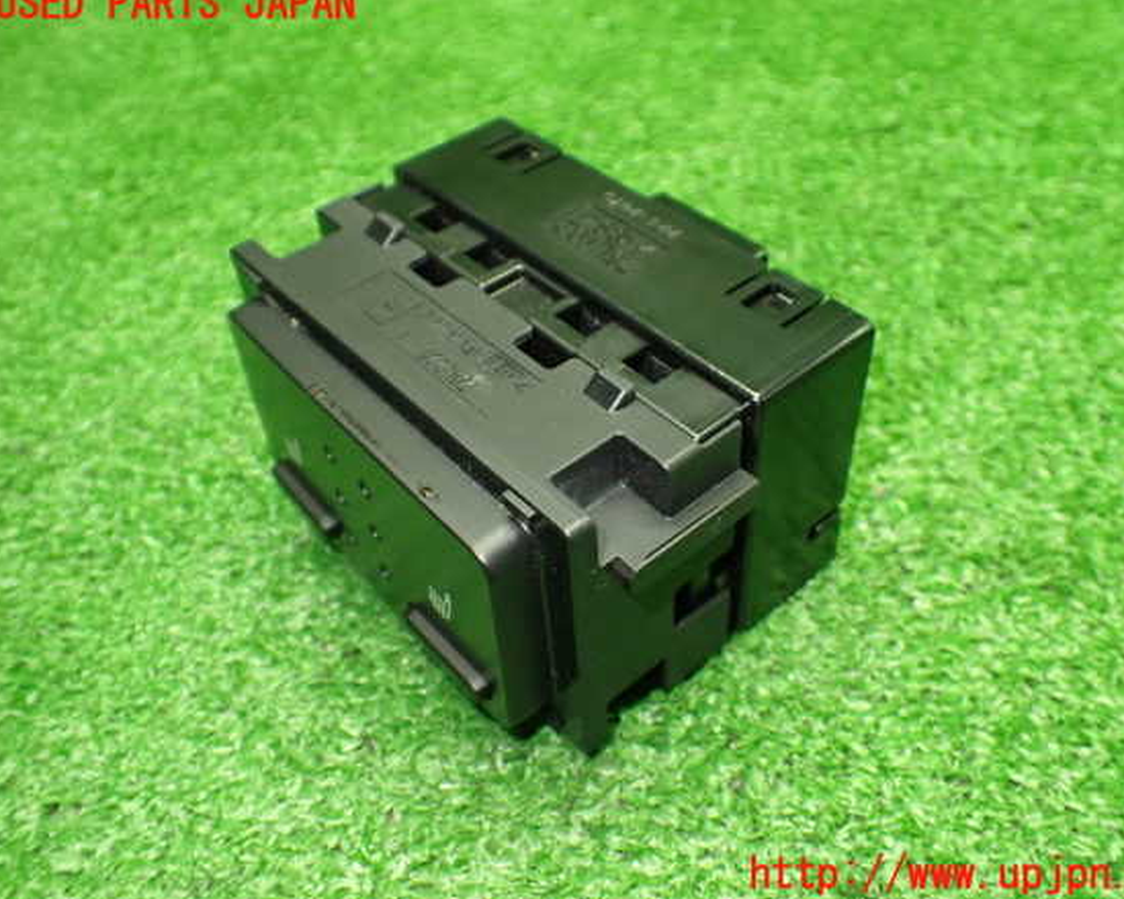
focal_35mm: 32
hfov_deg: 55.6
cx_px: 598
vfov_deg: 45.8
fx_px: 1064
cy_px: 440
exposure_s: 1/100
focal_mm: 5.4
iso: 800
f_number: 2.3
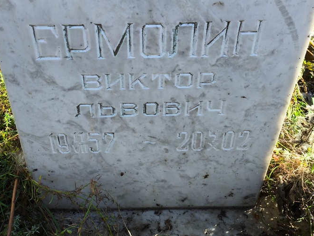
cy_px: 108
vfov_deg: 24.4
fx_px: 544
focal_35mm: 60
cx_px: 130
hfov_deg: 32.1
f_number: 1.7
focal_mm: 4.71
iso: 50
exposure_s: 1/360
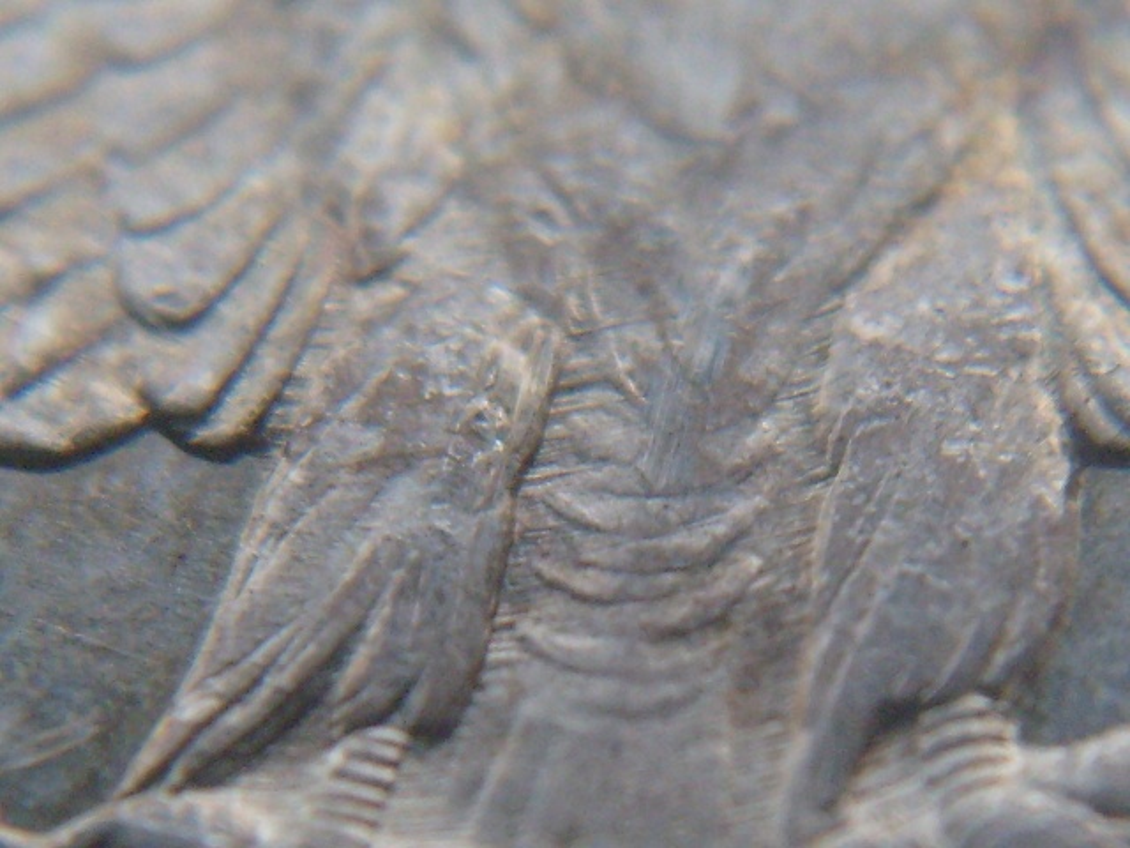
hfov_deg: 52.6
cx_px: 565
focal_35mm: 35
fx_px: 1143
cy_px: 424
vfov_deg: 40.7
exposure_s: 1/45
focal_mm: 5.8
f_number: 2.8
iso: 160
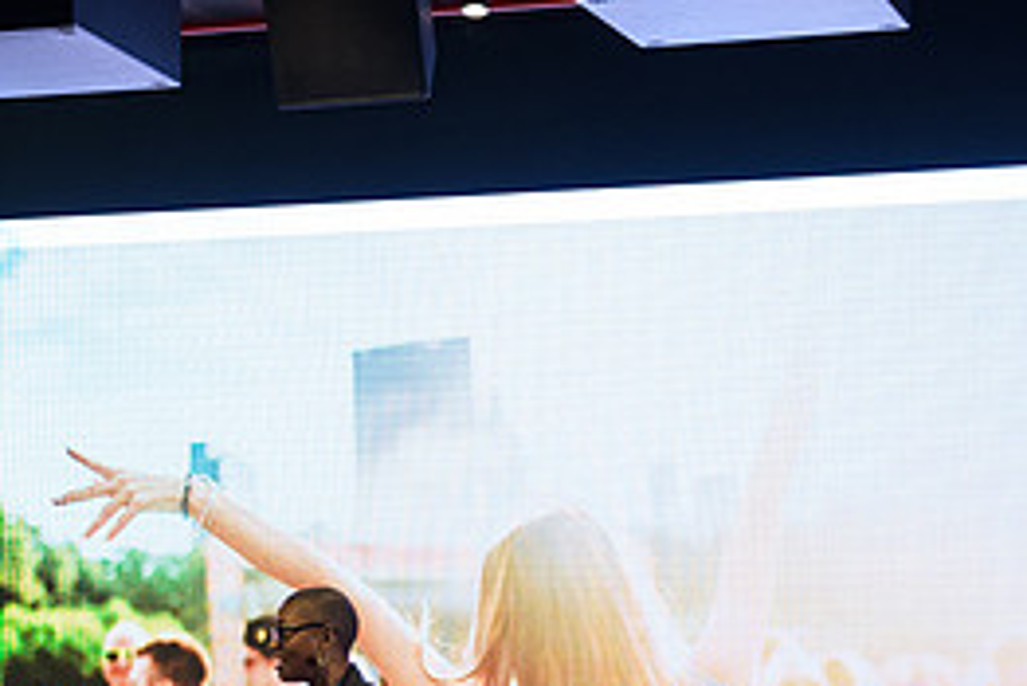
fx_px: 3282
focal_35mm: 115
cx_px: 161
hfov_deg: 17.6
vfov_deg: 11.8
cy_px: 719
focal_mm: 52
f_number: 3.2
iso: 1250
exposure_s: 1/200
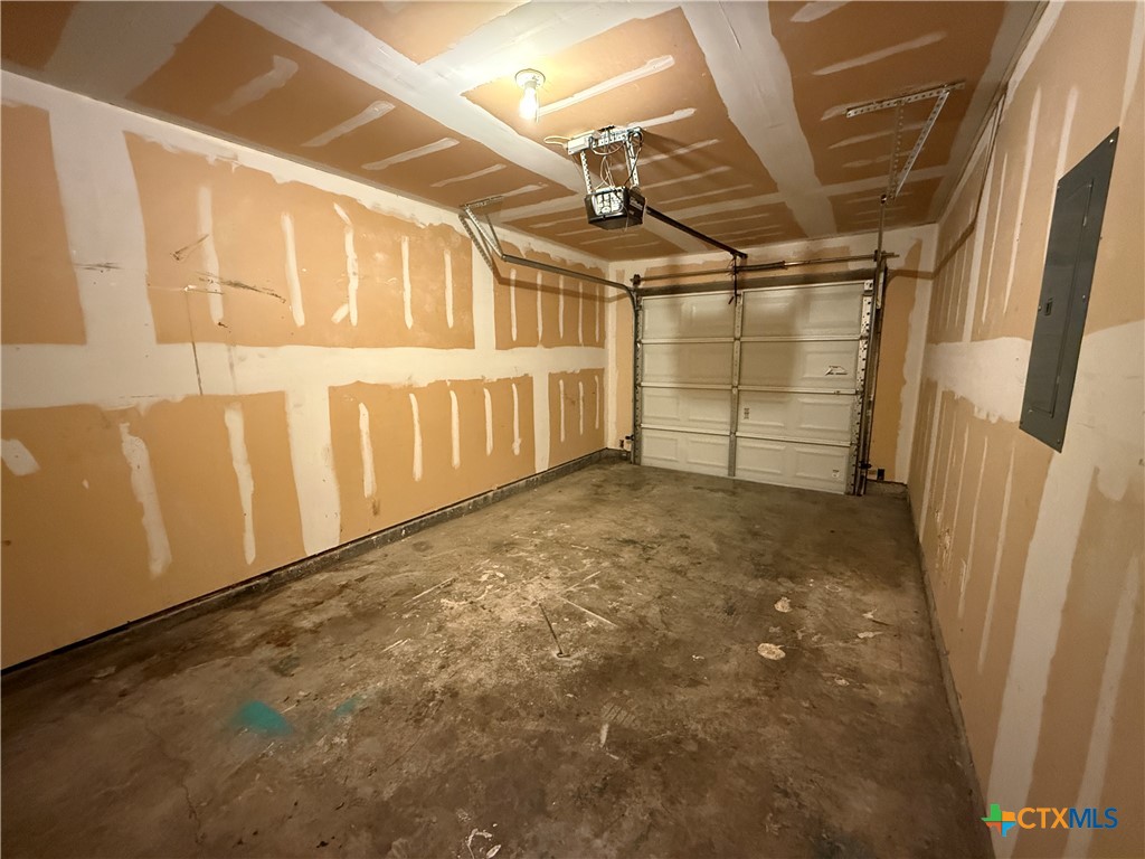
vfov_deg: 85.7
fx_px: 463
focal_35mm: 14
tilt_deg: -9.6
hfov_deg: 102.1
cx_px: 572
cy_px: 430
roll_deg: +0.7
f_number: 2.2
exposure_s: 1/40
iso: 1250
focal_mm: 2.22
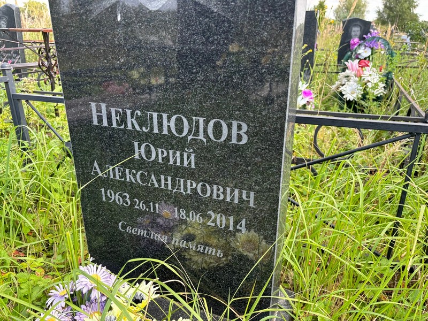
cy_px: 160
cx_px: 214
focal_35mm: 26
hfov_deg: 67.3
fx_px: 321
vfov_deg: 53.1
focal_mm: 5.96
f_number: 1.6
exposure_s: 1/426
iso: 50
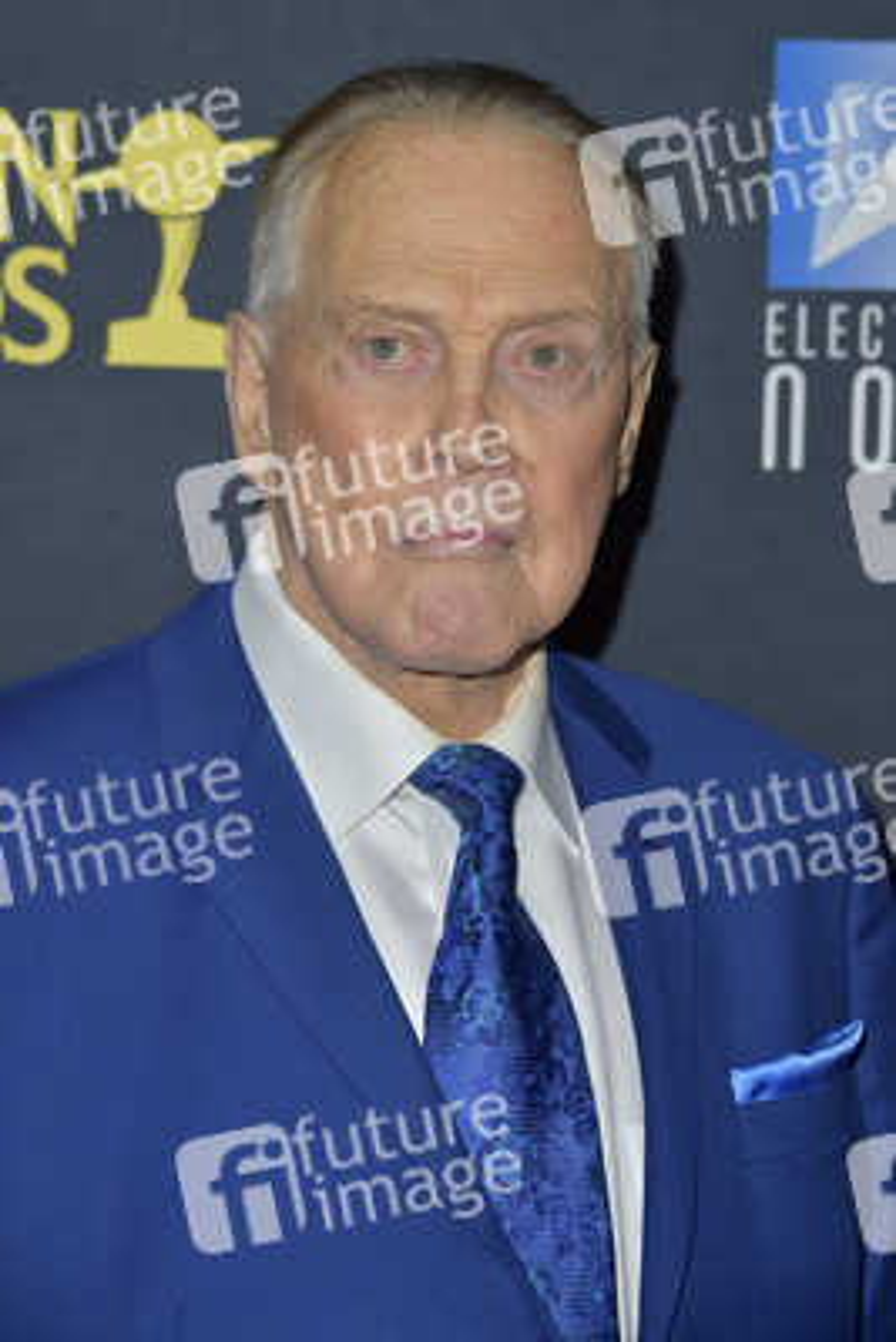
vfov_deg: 18.3
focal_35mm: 112
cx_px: 448
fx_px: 4177
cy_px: 671
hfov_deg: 12.2
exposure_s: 1/250
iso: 250
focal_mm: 112
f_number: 6.3
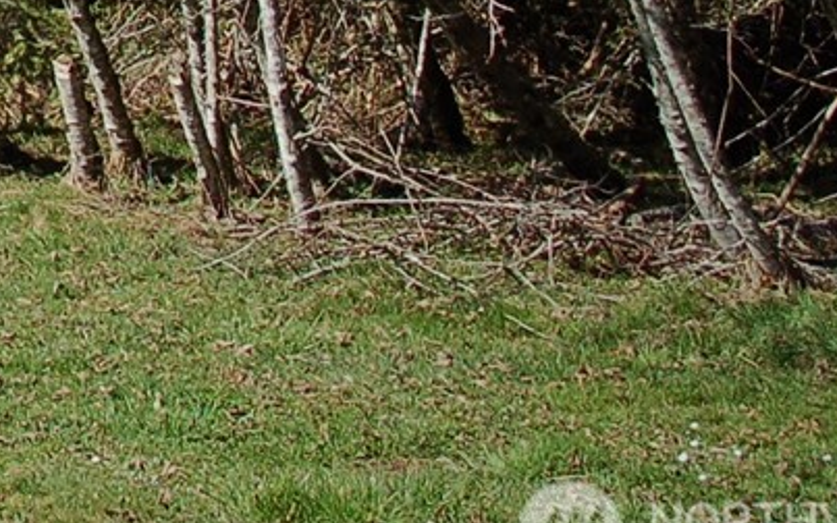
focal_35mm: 116
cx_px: -740
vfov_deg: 10.3
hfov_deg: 15.2
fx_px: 2646
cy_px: -559
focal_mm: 18
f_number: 5
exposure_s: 1/500
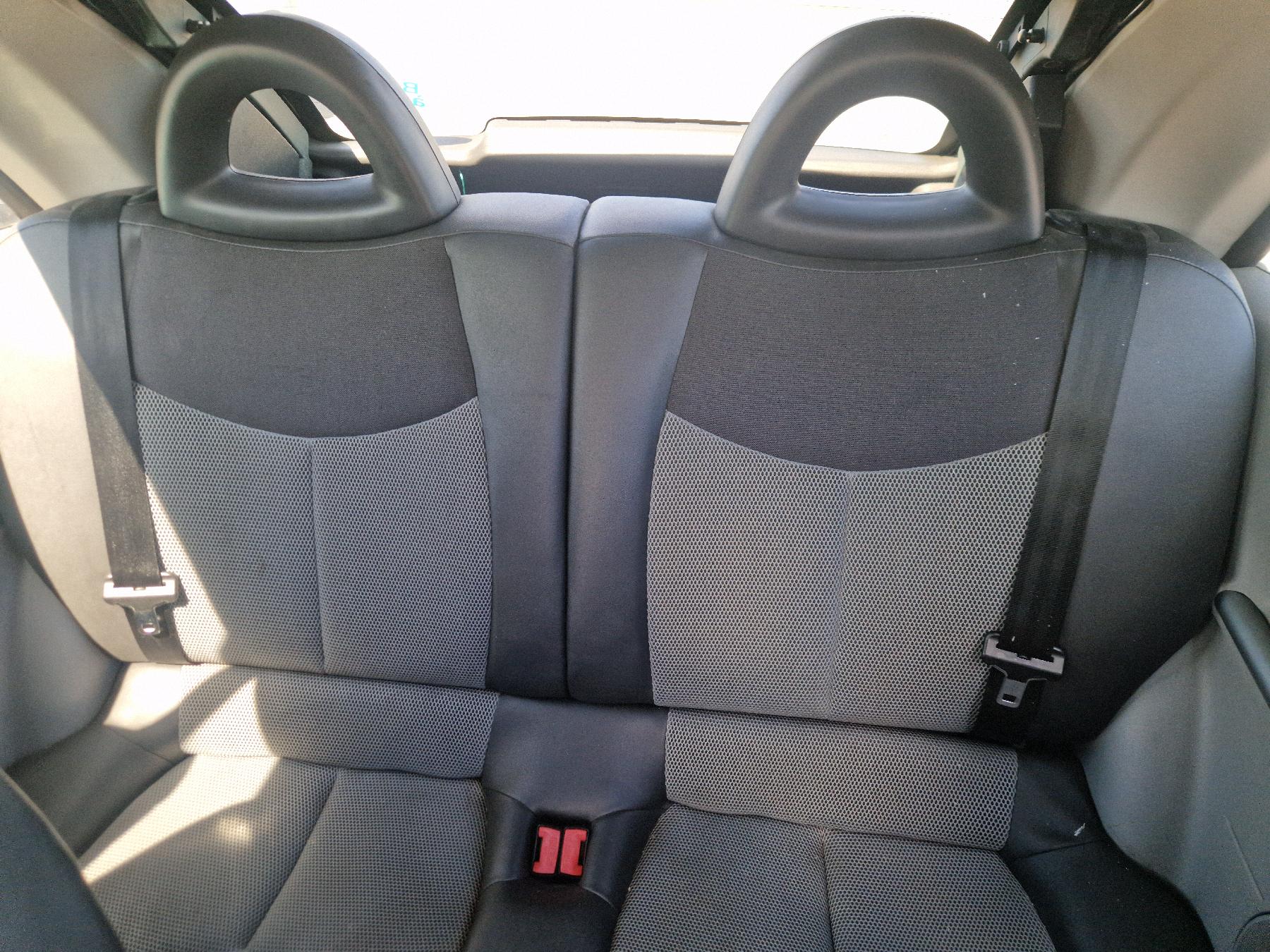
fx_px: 844
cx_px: 635
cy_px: 476
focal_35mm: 23
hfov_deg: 73.9
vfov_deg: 58.9
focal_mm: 5.4
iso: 50
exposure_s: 1/100
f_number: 1.8
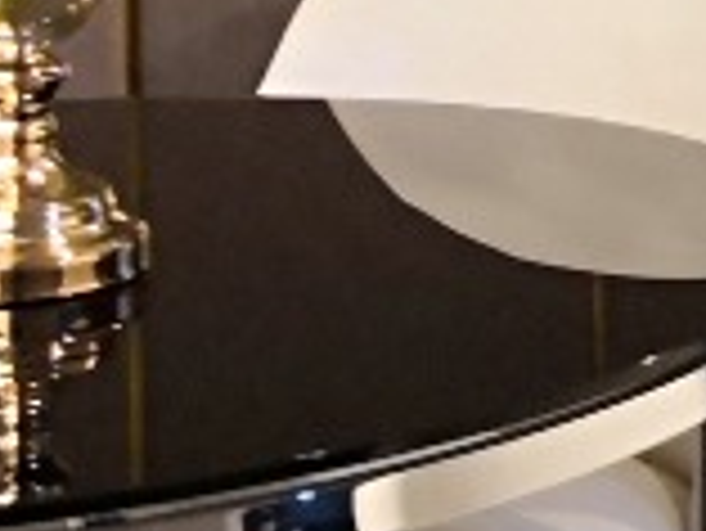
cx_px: 1475
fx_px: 3511
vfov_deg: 8.2
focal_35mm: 172
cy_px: -594
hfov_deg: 10.4
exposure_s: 1/25
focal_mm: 3.95
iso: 400
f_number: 1.6
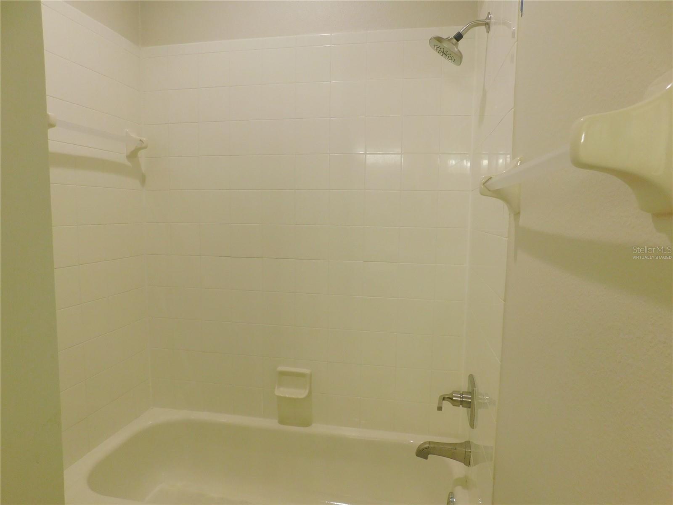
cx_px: 336
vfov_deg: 58.9
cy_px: 252
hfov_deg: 73.9
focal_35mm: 23
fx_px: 447
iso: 200
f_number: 3
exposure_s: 1/30
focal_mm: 4
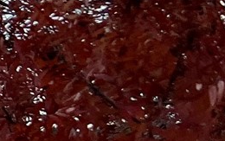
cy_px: 207
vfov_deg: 6.0
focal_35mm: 217
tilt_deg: -2.7
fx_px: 1332
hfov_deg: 7.7
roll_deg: -0.7
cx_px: -569
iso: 50
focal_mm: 5.7
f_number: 1.5
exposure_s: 1/9434
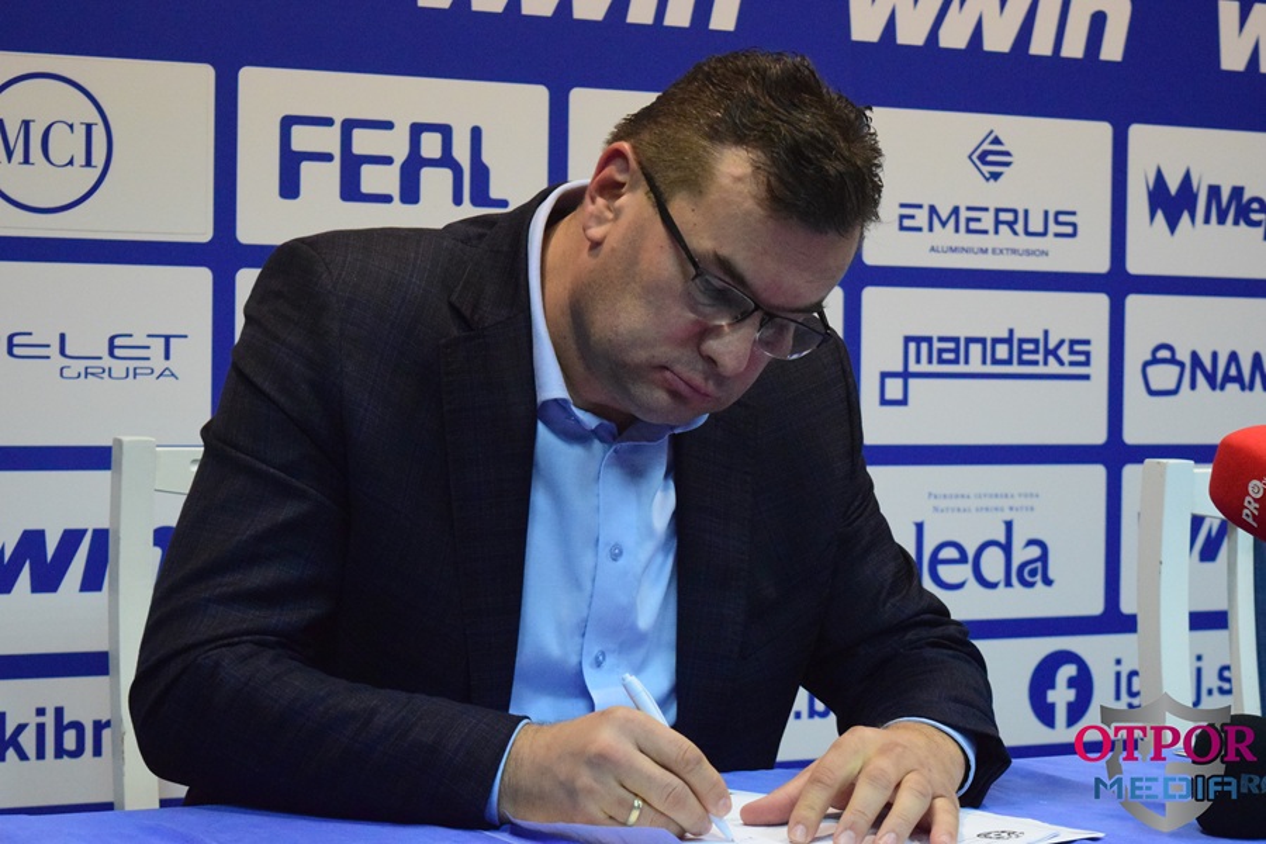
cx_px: 633
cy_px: 422
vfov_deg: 17.5
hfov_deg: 26.0
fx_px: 2743
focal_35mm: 78
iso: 6400
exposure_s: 1/200
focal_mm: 52
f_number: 5.6
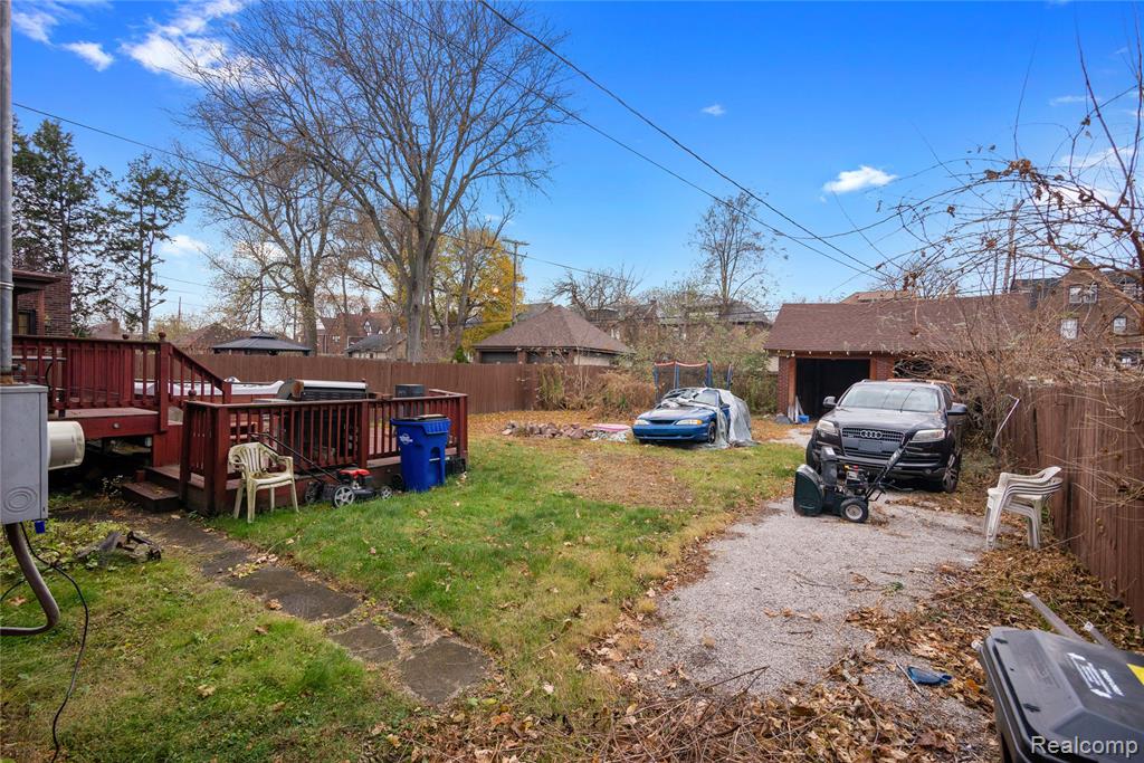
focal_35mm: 27
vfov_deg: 47.9
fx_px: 858
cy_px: 382
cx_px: 572
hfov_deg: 67.4
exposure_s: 1/60
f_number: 7.1
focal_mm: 27
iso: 1000
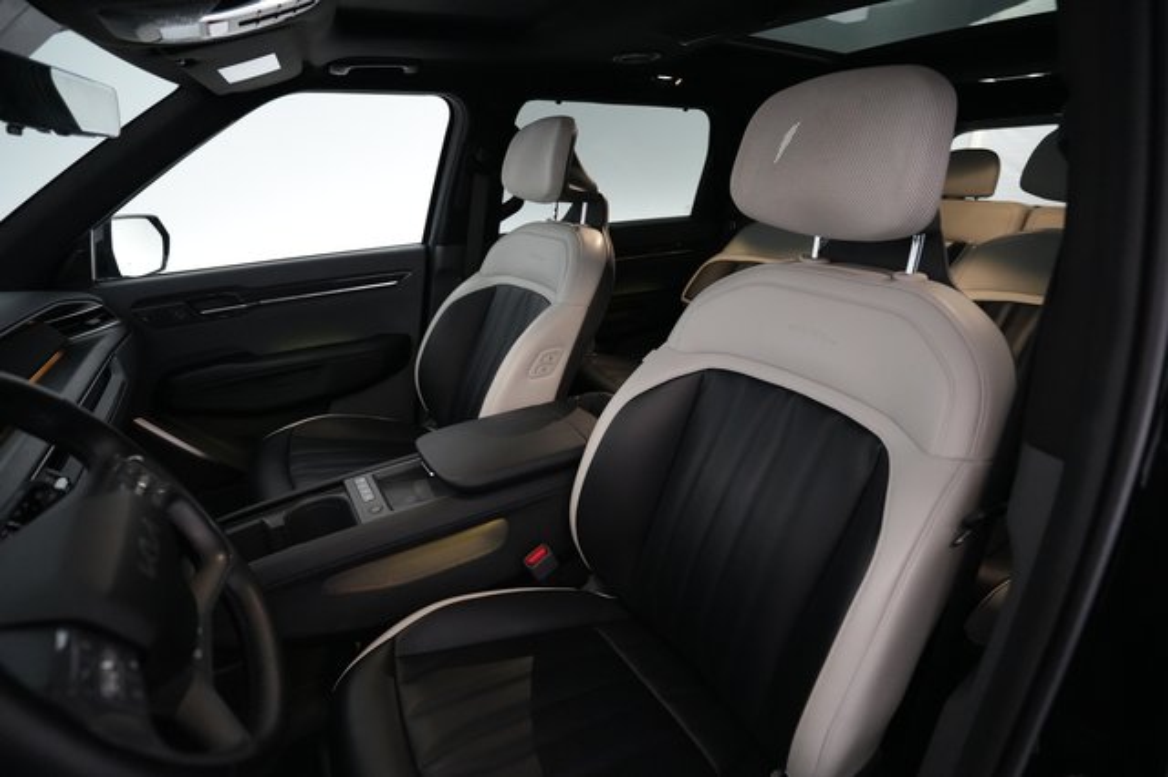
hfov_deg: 93.3
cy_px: 388
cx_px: 584
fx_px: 551
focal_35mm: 17
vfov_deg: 70.4
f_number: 2.8
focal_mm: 17
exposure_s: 1/250
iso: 6400
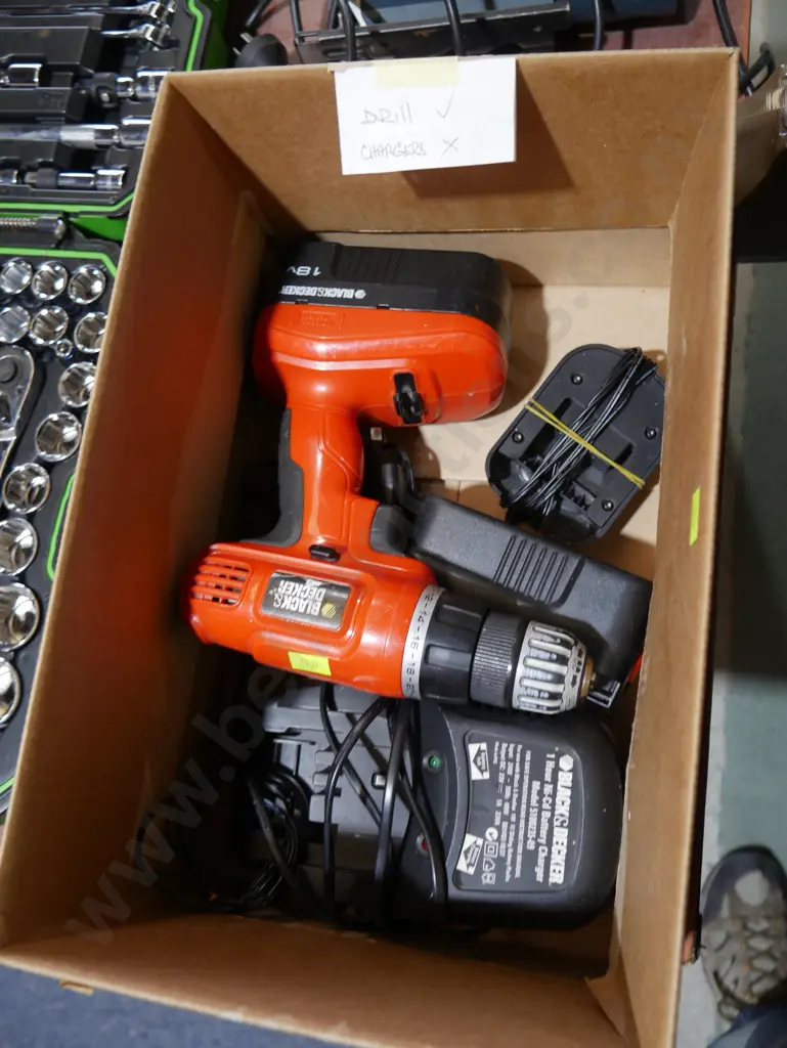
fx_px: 909
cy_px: 524
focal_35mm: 30
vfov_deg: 59.9
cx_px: 394
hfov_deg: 46.8
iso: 320
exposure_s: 1/60
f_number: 3.6
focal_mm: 15
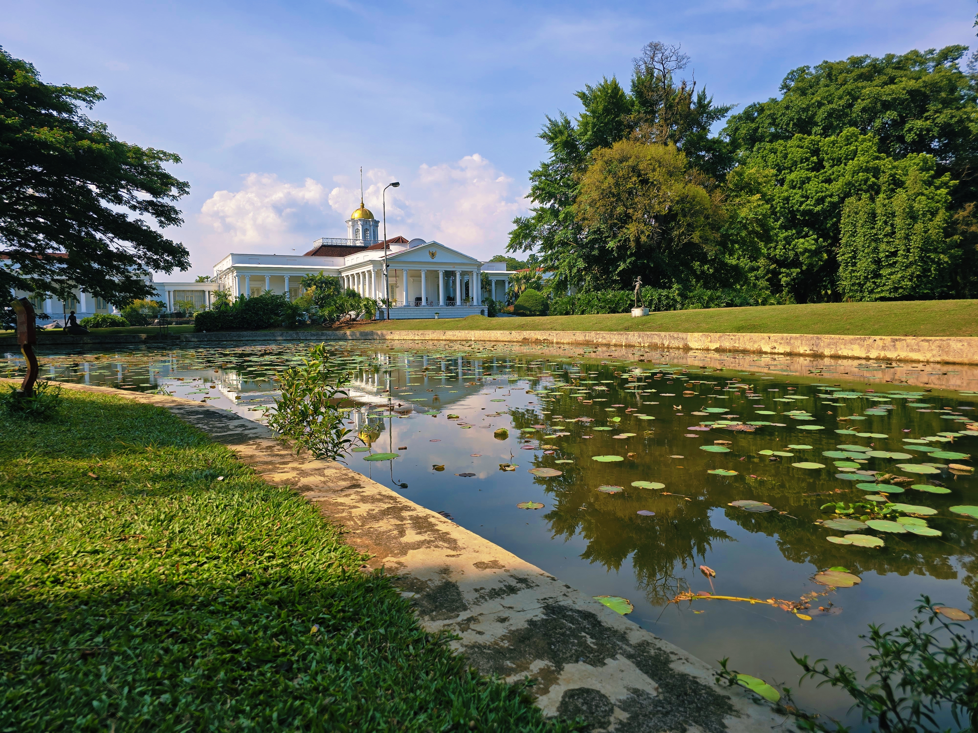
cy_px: 366
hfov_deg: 73.9
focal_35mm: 23
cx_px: 489
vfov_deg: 58.9
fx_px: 650
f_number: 1.7
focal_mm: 6.3
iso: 12
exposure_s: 1/726
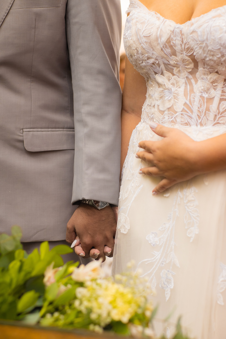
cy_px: 170
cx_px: 113
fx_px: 791
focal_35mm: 84
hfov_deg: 16.3
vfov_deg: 24.2
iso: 500
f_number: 2.5
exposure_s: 1/250
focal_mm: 56
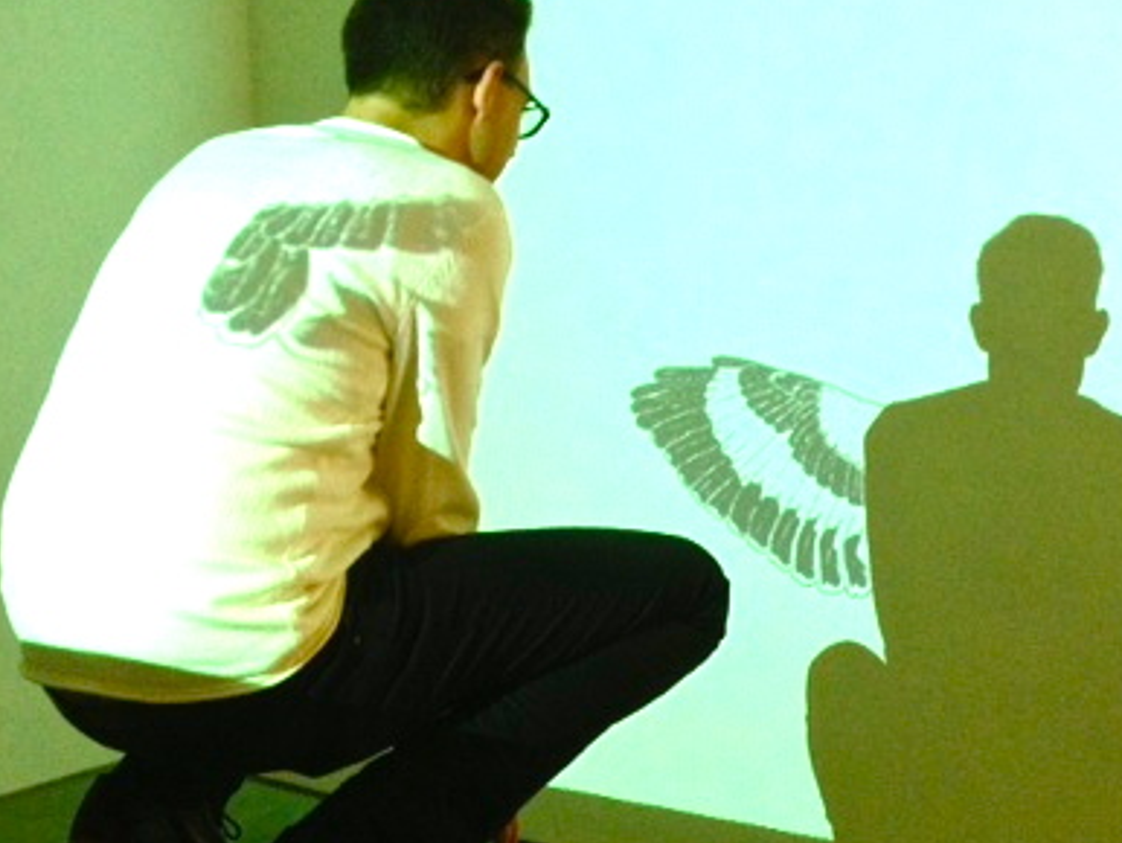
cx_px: 759
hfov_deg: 32.9
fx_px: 1881
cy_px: 424
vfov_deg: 25.3
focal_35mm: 58
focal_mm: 4.28
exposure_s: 1/20
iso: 160
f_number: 2.4
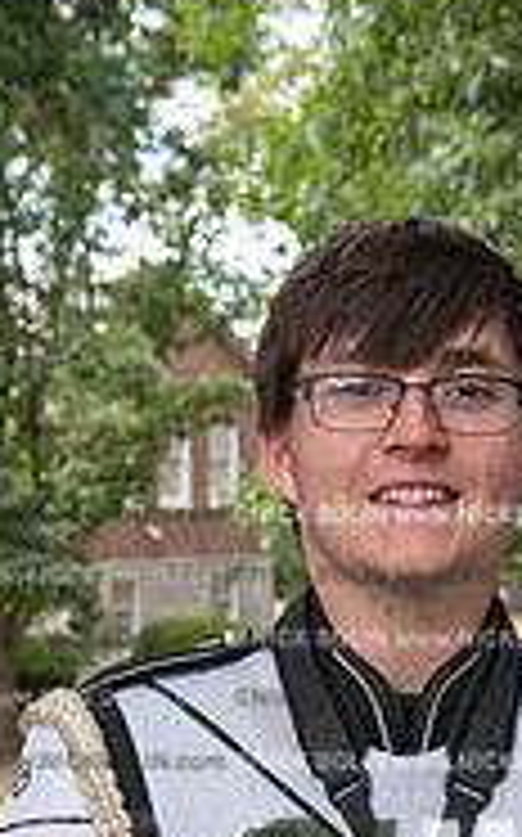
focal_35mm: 111
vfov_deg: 18.0
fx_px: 2530
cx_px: 436
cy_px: 945
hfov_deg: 11.7
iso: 500
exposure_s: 1/100
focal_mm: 45
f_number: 8
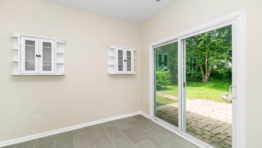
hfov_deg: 103.0
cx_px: 132
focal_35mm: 15
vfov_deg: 70.4
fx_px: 104
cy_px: 79
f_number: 11
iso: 640
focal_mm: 14
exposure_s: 1/30
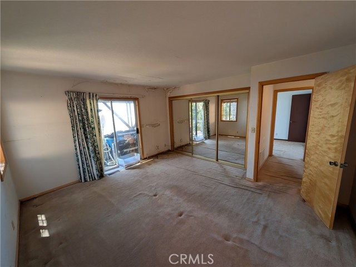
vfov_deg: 94.6
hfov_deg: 110.5
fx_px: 124
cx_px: 178
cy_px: 134
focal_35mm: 12
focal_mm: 2.02
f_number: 1.7
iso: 114
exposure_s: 1/120
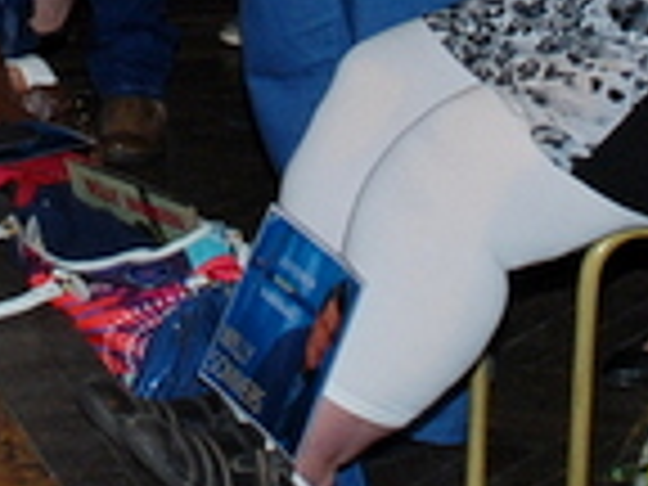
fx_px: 4182
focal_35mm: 223
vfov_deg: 6.5
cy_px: -335
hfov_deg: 8.8
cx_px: 162
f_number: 5.6
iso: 320
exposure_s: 1/60
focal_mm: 31
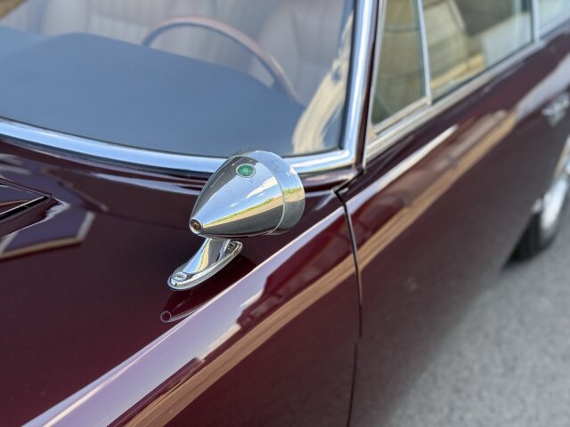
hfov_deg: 39.7
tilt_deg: -22.4
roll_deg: -3.4
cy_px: 214
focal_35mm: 48
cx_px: 285
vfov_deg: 30.3
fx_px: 790
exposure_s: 1/487
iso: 80
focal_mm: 6.76
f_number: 1.78
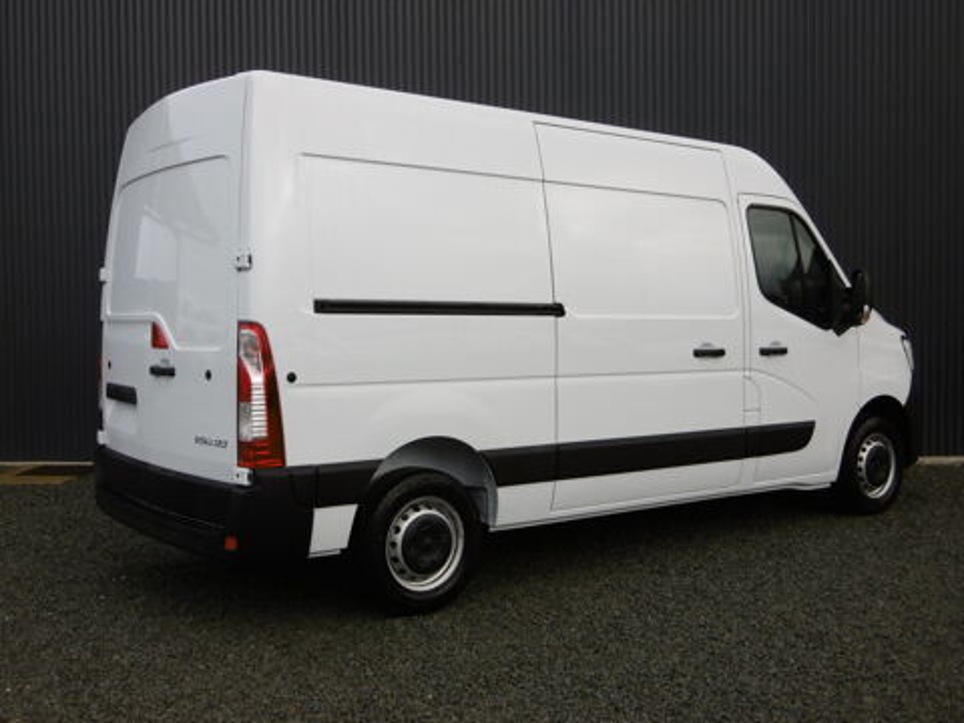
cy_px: 362
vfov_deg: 37.7
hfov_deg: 49.0
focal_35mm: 38
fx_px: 1058
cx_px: 482
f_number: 3.7
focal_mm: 6.8
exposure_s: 1/125
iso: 100
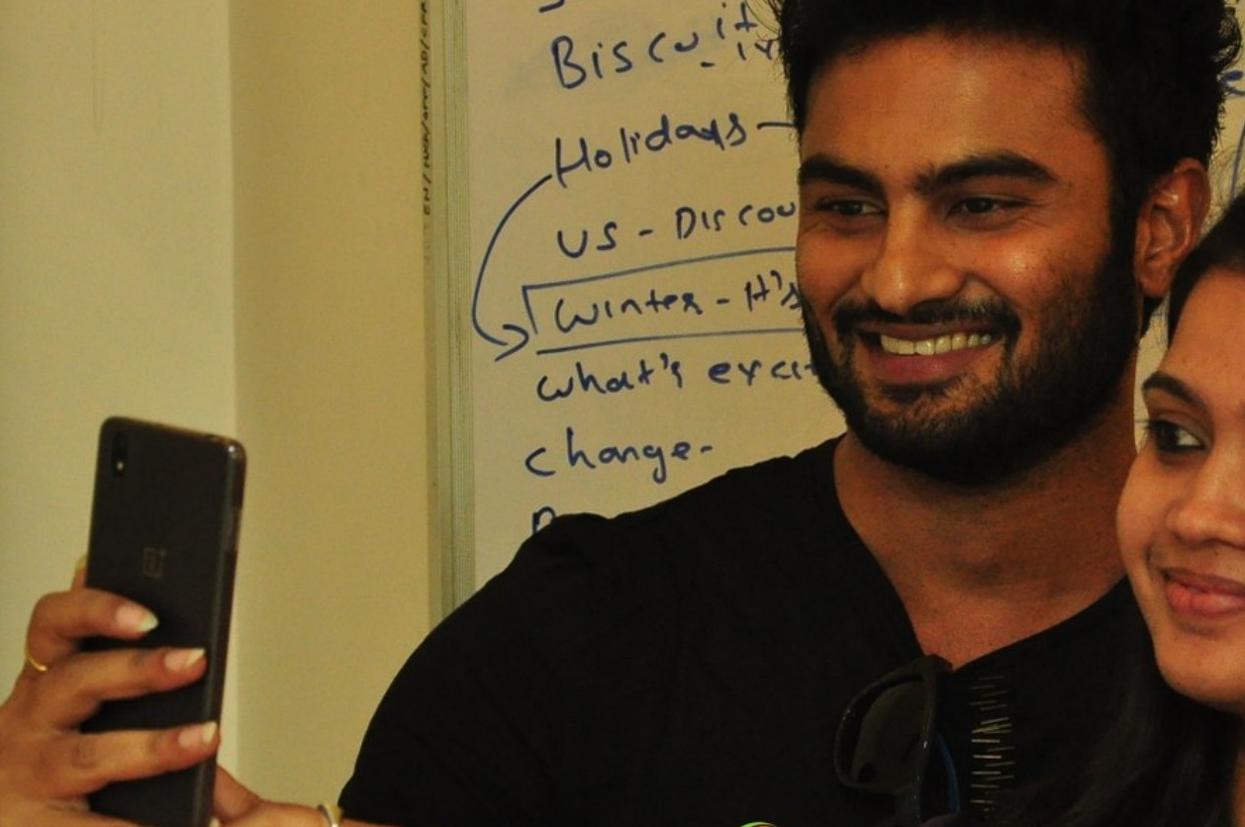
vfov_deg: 6.0
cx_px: 934
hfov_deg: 9.0
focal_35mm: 229
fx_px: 7908
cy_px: 469
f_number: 8
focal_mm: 85
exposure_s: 1/125
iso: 1600
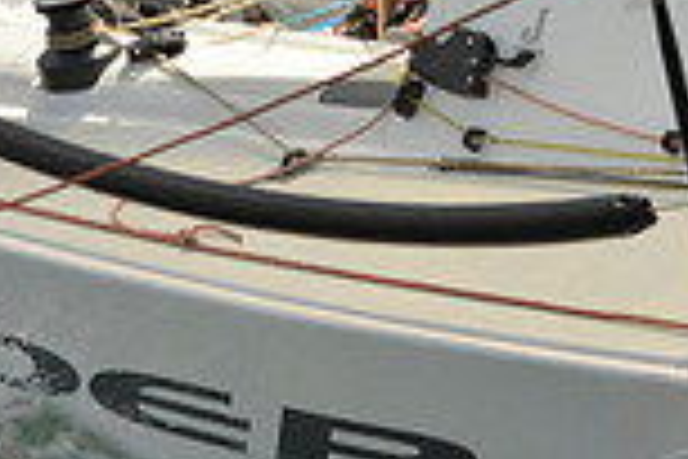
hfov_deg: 7.8
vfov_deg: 5.1
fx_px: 5064
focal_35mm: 265
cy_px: -277
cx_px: 387
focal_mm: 70
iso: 280
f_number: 6.3
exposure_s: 1/1600
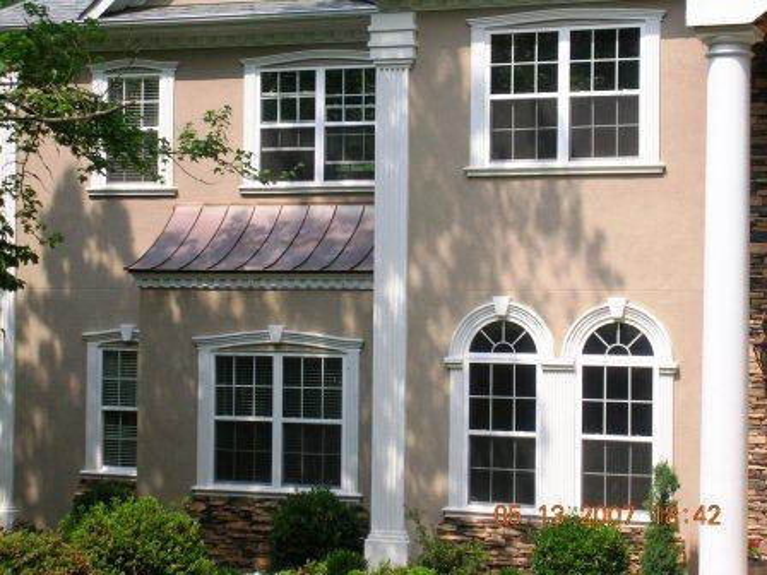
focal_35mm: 91
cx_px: 384
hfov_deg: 21.5
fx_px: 2016
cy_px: 288
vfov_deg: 16.2
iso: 50
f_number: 4.2
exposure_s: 1/322
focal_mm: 13.7
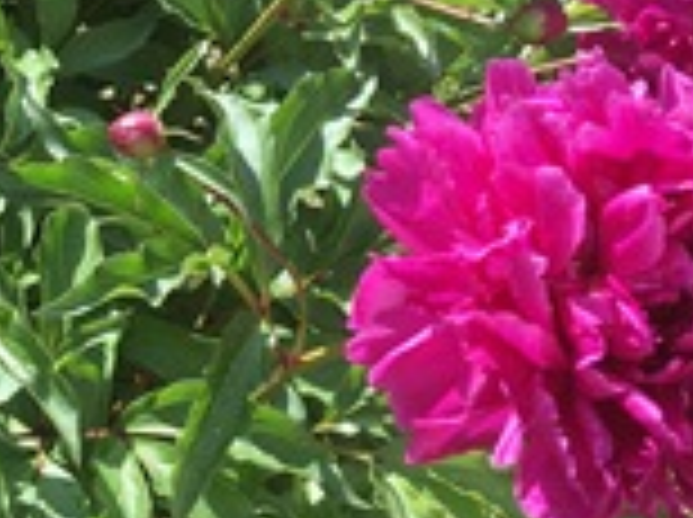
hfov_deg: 16.2
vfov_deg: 12.6
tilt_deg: -33.8
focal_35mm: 114
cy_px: -135
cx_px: -259
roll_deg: -0.9
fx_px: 2279
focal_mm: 4.15
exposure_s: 1/601
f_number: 2.2
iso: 25
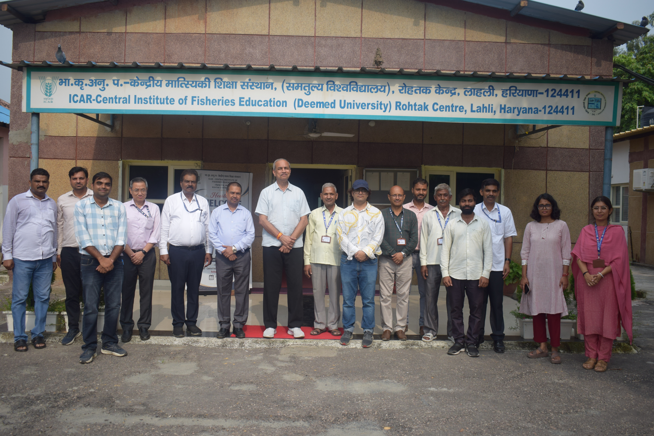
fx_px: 627
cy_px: 218
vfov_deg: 38.4
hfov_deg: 55.1
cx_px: 327
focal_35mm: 34
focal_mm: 23
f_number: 3.8
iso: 200
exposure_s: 1/1250
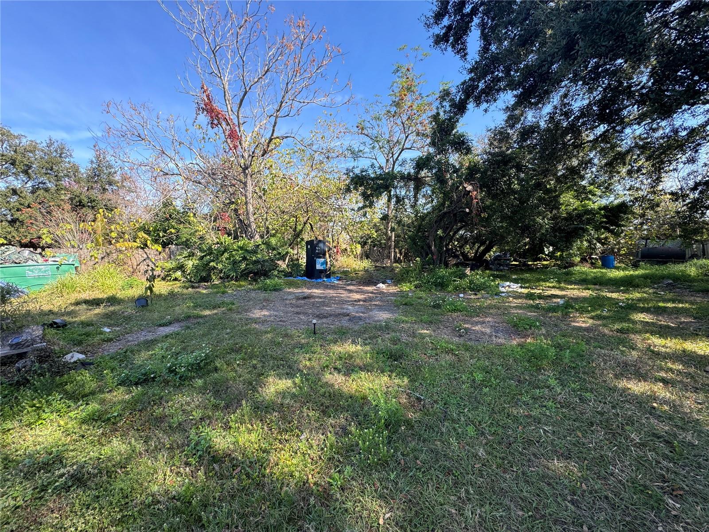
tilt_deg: -4.7
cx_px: 354
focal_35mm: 14
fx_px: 287
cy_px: 266
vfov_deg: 85.7
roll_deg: +0.0
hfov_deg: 102.1
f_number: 2.2
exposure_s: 1/288
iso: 40
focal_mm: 2.22
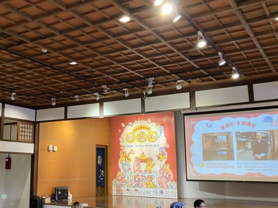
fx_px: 345
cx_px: 84
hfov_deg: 43.0
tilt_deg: +10.7
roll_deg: +0.2
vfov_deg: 33.6
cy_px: 110
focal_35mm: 43
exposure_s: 1/60
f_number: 1.8
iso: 125
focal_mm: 3.99
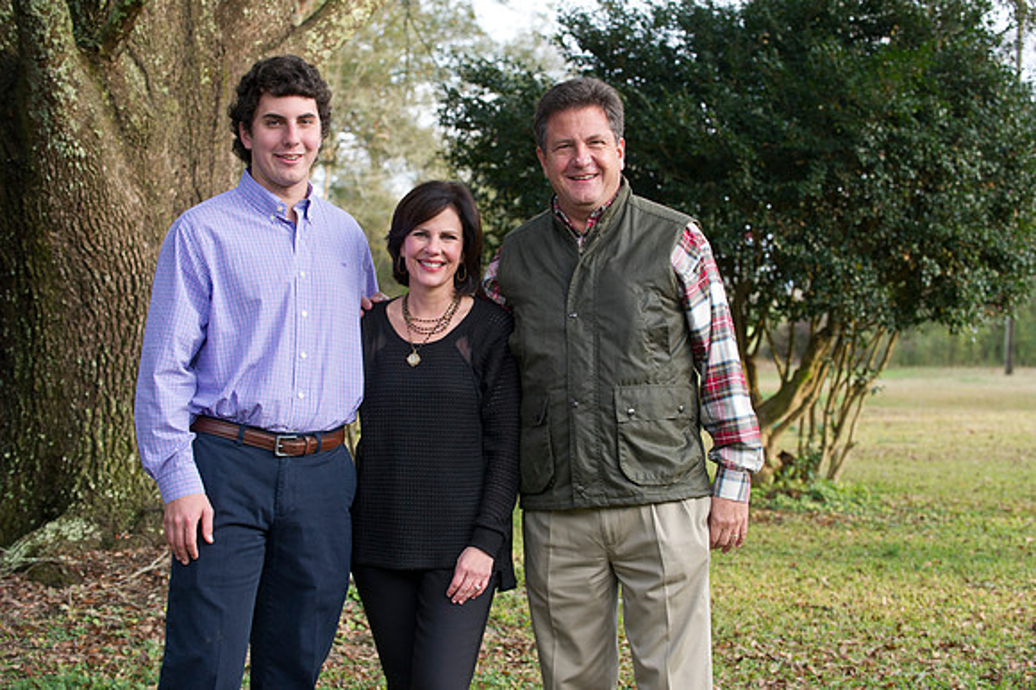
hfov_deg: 24.8
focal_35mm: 82
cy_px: 345
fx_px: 2358
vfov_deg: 16.6
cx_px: 518
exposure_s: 1/160
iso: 800
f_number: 5
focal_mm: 82
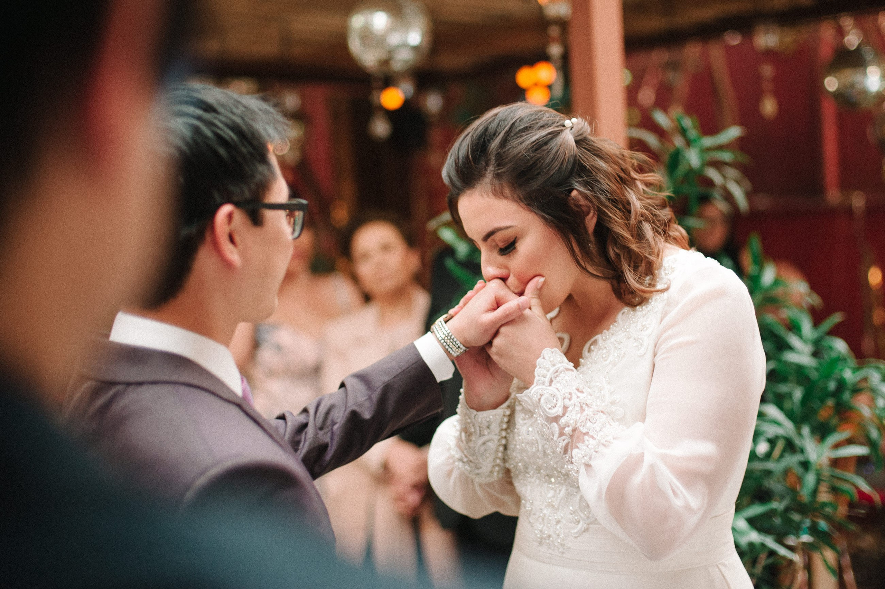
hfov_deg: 34.5
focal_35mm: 58
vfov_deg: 23.4
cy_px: 248
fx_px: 1422
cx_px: 512
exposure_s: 1/400
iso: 800
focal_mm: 50
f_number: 1.8
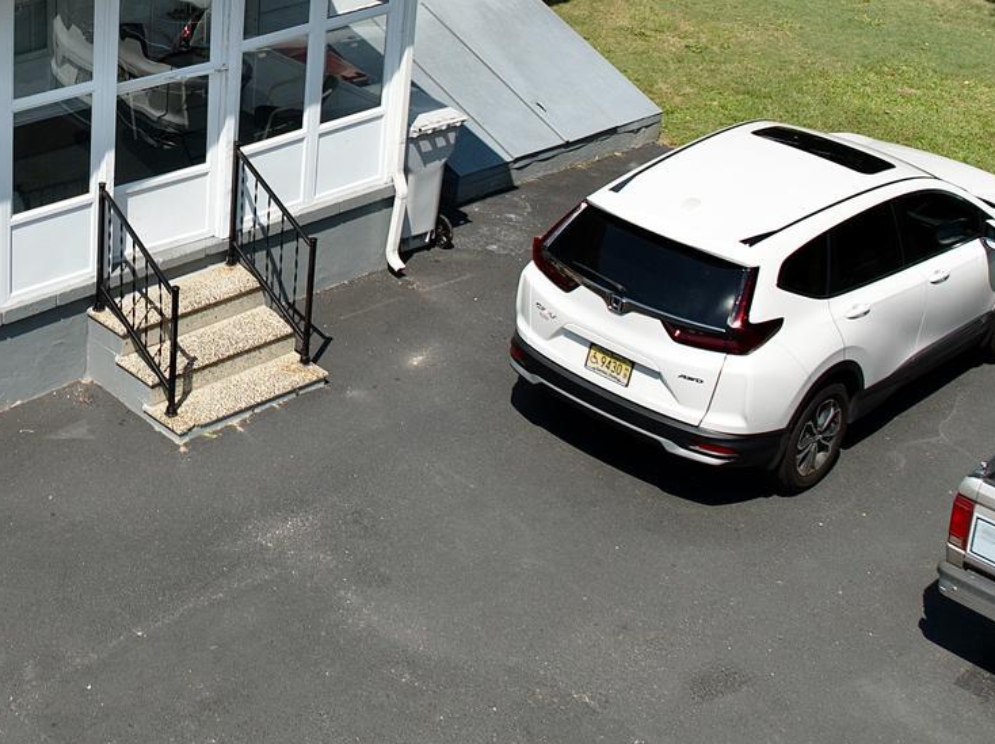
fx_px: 1924
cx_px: 50
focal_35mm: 67
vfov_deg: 21.3
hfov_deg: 27.6
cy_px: 40
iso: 130
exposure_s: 1/2000
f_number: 2.8
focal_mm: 12.29
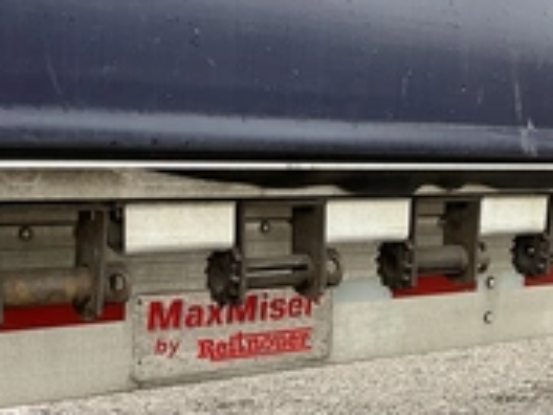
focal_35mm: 66
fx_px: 1054
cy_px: 302
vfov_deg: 22.1
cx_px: 456
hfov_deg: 28.6
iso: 25
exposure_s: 1/122
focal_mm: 3
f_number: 1.8
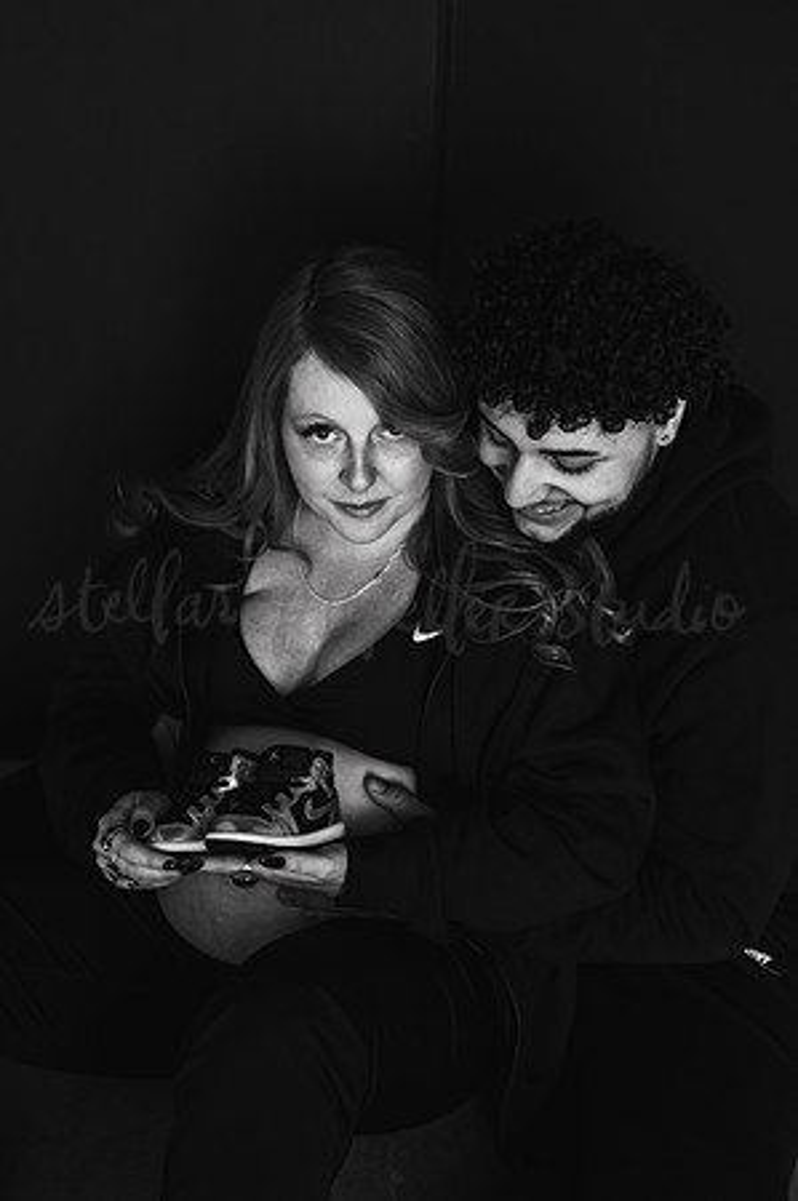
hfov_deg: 26.9
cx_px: 399
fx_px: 1666
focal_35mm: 50
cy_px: 600
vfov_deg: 39.6
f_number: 2.8
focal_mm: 50
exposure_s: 1/160
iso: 200
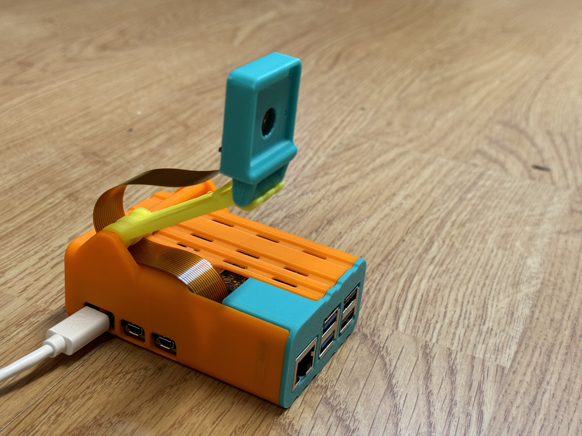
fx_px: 807
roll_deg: -6.1
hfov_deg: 39.7
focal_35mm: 48
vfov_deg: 30.3
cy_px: 218
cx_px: 291
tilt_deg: -26.4
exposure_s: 1/50
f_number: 1.78
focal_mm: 6.76
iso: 160
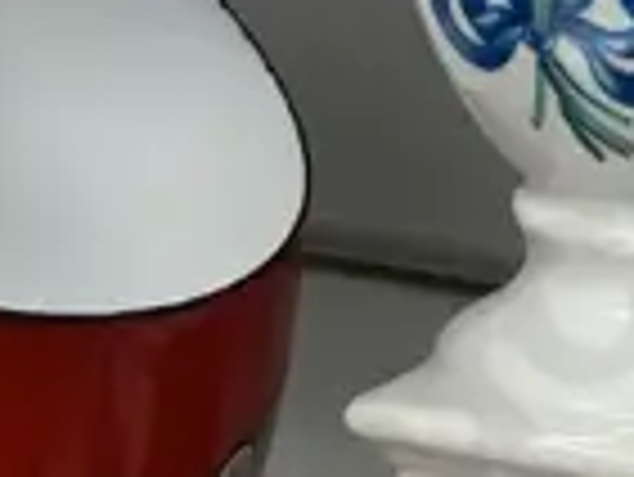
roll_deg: -2.9
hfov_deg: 10.4
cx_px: 103
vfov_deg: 7.8
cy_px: 657
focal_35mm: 189
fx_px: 3465
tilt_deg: -21.0
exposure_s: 1/50
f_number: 1.8
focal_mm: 4.25
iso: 50
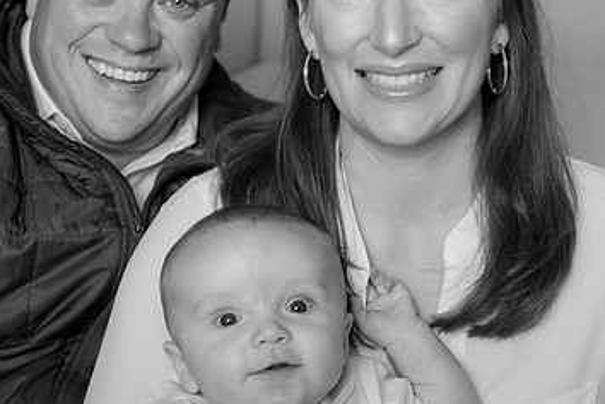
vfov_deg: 15.2
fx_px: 1512
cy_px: 178
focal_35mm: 90
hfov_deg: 22.6
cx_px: 261
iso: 200
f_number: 4.5
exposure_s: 1/200
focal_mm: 55
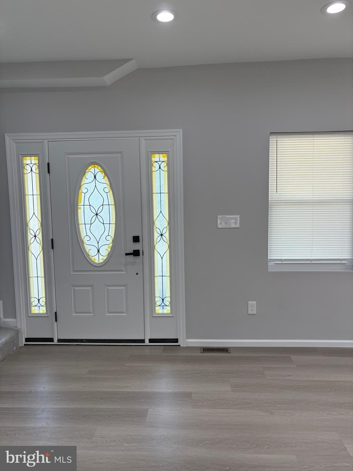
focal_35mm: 26
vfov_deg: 67.3
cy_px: 236
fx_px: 354
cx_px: 176
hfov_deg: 53.1
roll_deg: +0.4
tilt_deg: -4.3
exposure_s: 1/218
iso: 80
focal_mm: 5.96
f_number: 1.6
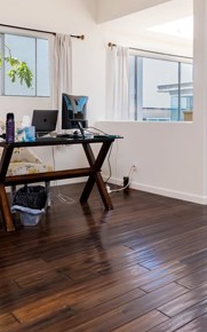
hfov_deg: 35.3
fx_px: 325
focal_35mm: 36
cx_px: 93
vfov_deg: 53.3
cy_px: 121
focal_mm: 16
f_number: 10
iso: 400
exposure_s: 1/200
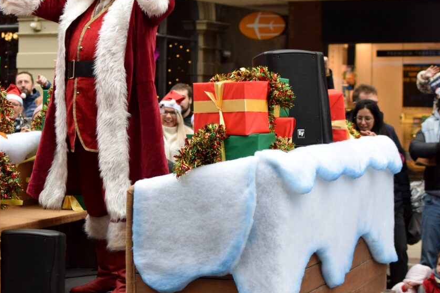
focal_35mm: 90
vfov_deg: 15.2
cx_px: 110
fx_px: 1098
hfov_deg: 22.4
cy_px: 85
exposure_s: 1/800
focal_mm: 35
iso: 800
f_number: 2.8
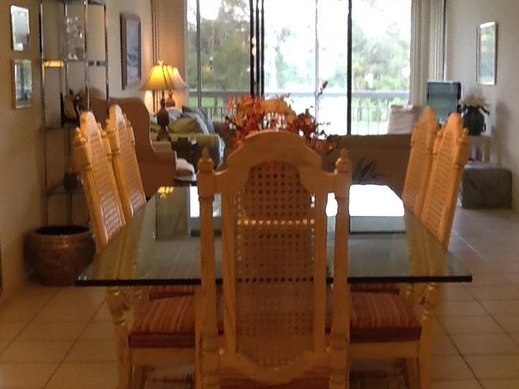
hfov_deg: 33.1
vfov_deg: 25.2
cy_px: 178
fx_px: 870
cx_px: 327
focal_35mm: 58
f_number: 2.4
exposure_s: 1/30
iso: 50
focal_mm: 2.03
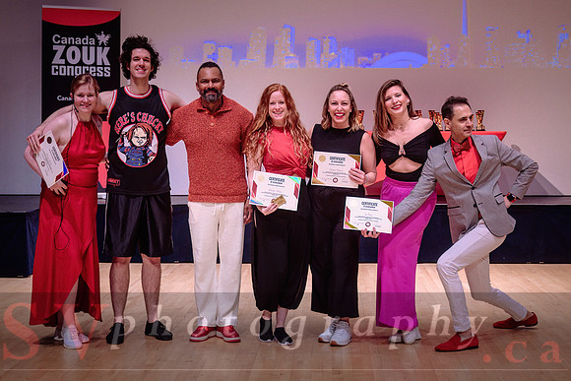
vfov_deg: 18.7
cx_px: 302
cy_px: 133
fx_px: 1157
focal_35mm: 73
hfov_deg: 27.7
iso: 1600
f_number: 2.8
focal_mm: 52
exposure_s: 1/200
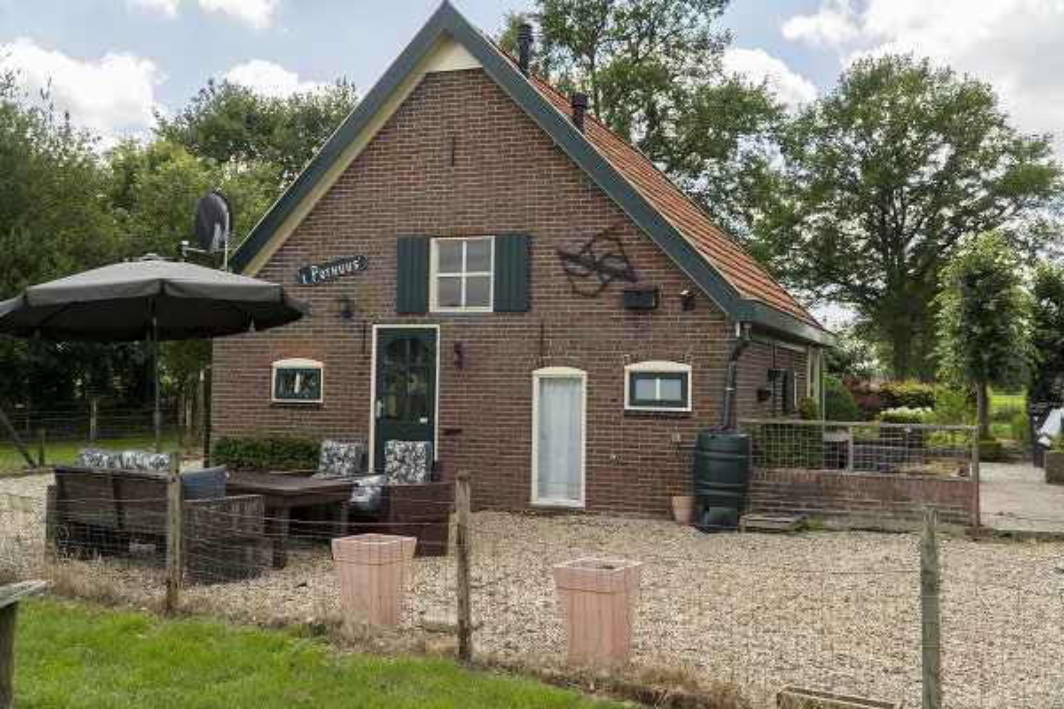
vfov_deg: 40.0
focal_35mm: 33
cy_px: 354
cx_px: 532
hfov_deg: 57.2
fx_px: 975
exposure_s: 1/200
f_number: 5
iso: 100
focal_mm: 22
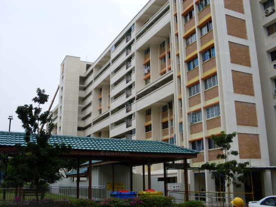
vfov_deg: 37.7
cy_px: 104
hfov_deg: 49.0
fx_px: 303
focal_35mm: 38
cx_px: 138
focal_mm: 6.3
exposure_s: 1/350
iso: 80
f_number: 2.8
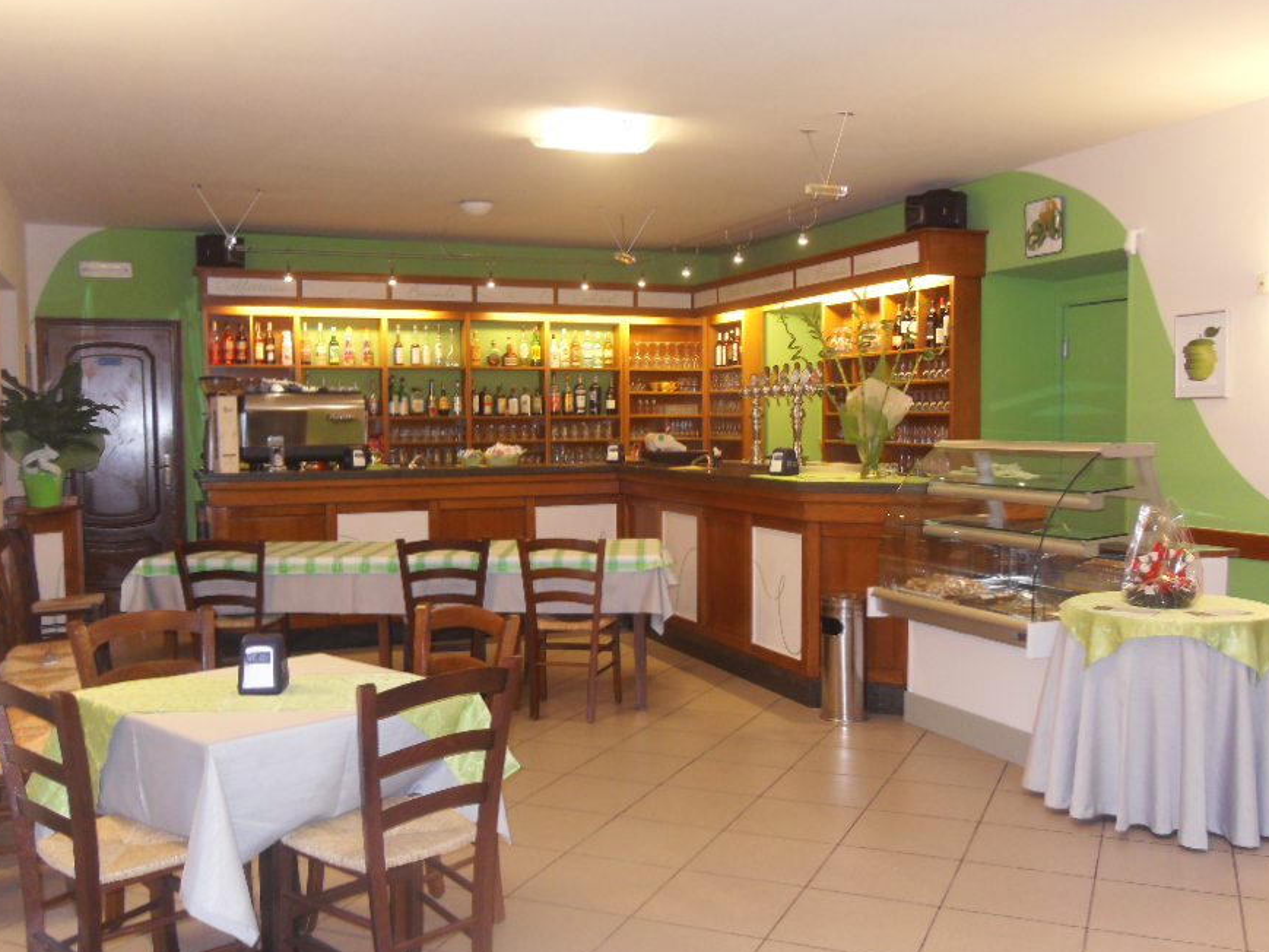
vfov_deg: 42.9
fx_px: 1210
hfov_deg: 55.3
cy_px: 494
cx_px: 634
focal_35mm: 33
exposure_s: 1/45
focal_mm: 6
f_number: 2.8
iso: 240
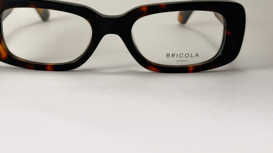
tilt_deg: -8.5
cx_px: 118
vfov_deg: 15.5
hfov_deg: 27.5
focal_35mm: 77
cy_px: 23
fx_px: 557
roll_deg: -0.9
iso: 50
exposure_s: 1/100
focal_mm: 6.76
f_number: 1.78
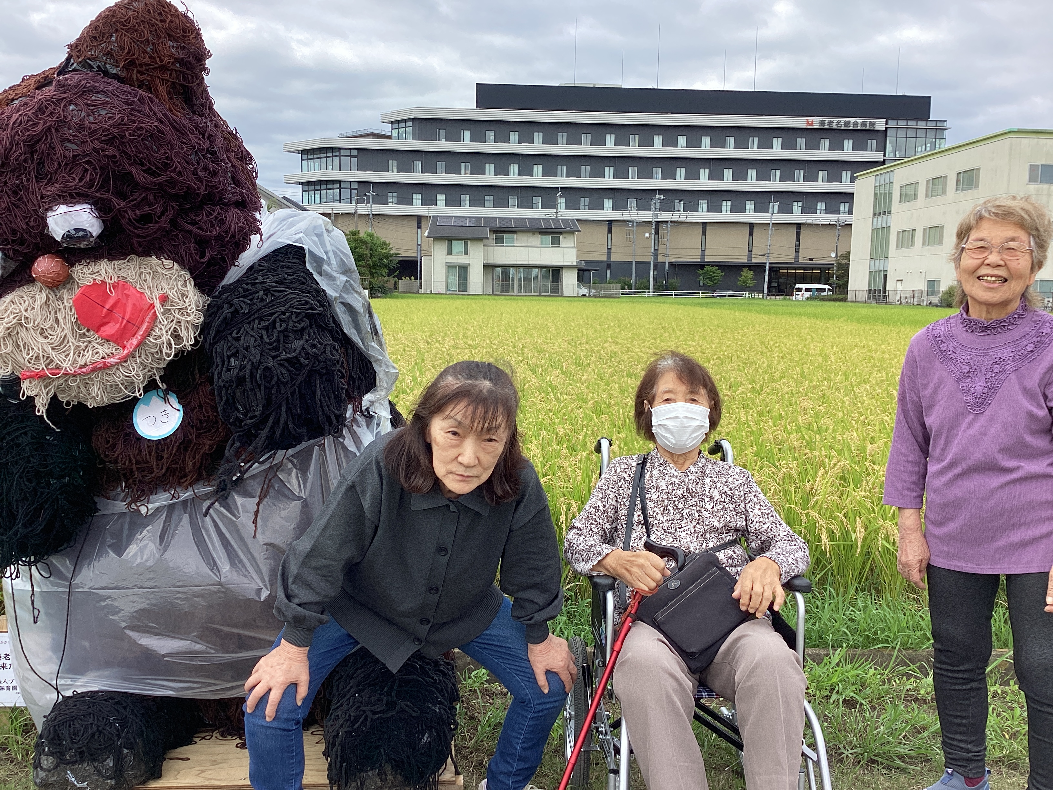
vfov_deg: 45.4
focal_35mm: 31
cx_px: 526
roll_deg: -1.5
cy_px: 395
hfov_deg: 58.4
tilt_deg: -3.9
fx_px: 943
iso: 25
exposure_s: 1/509
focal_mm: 3.3
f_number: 2.4
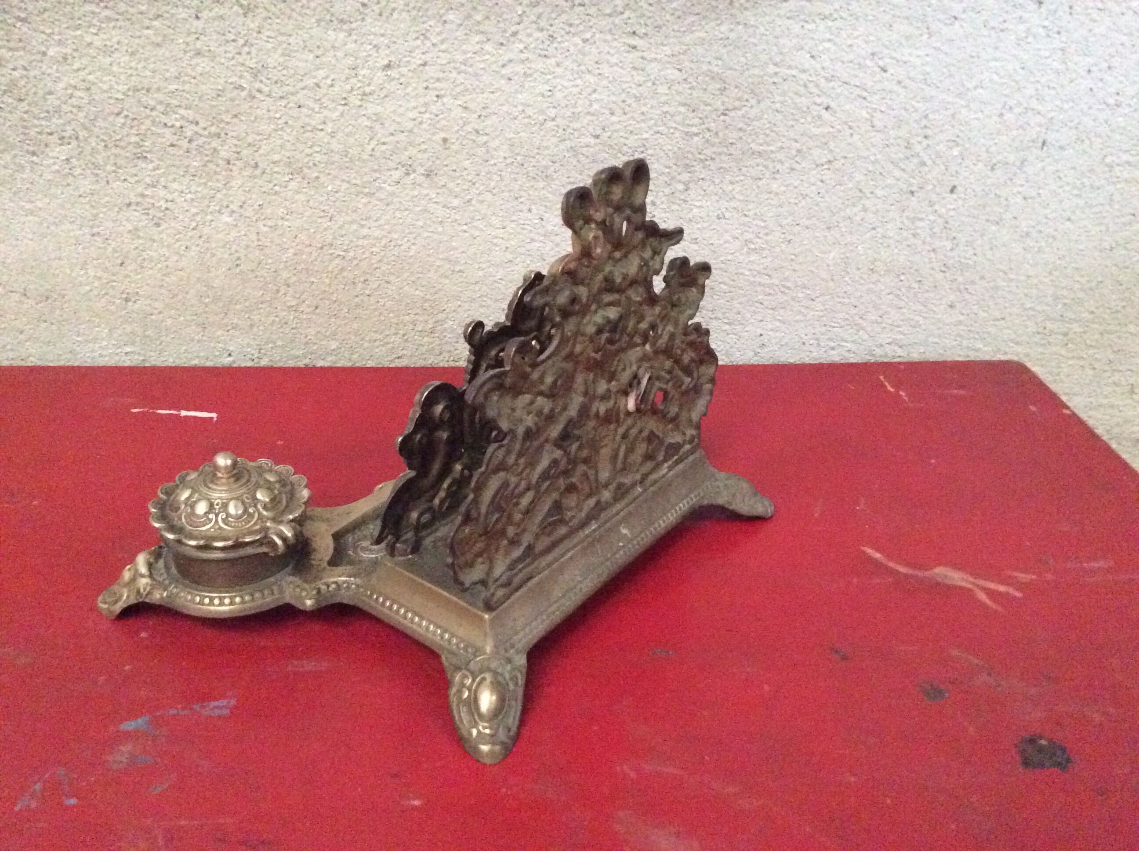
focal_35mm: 32
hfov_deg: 56.9
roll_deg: -1.2
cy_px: 426
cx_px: 570
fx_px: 1051
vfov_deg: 44.1
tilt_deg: -29.3
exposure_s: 1/17
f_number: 2.4
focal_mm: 3.3
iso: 800
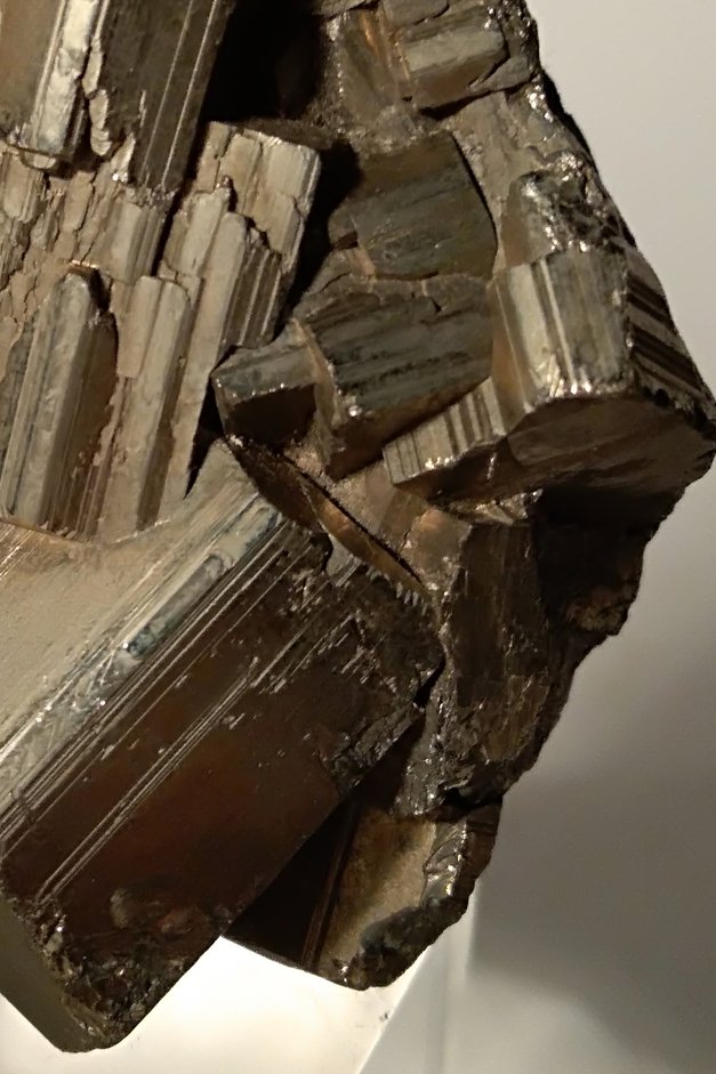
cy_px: 403
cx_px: 64
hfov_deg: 28.1
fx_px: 1373
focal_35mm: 46
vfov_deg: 42.4
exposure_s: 1/33.3
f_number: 2
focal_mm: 3.54
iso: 220
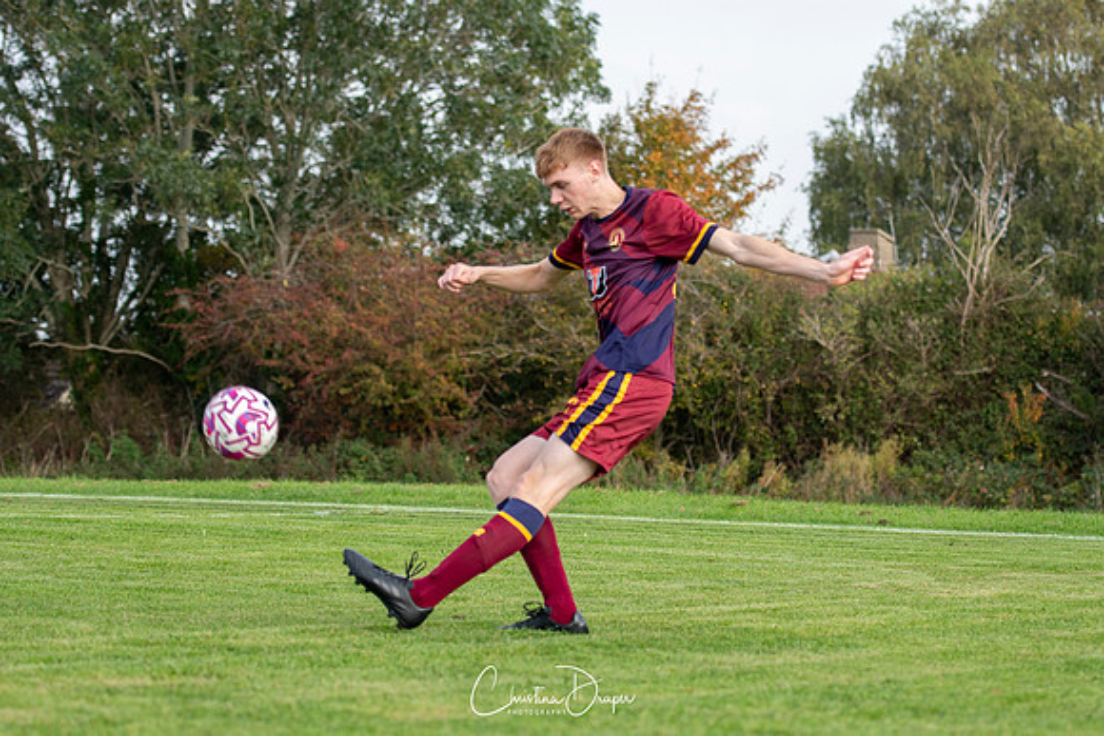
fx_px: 3221
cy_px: 368
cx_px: 552
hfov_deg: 19.5
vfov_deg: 13.0
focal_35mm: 105
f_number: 2.8
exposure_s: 1/2000
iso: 320
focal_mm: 70
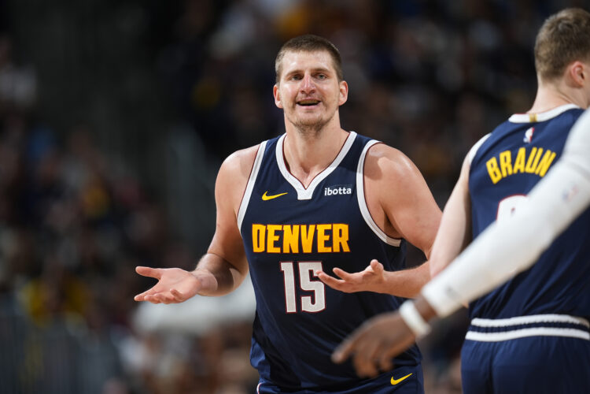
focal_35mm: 400
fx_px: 6555
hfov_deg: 5.2
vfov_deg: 3.4
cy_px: 197
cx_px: 295
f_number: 3.2
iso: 400
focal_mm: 400
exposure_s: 1/1250
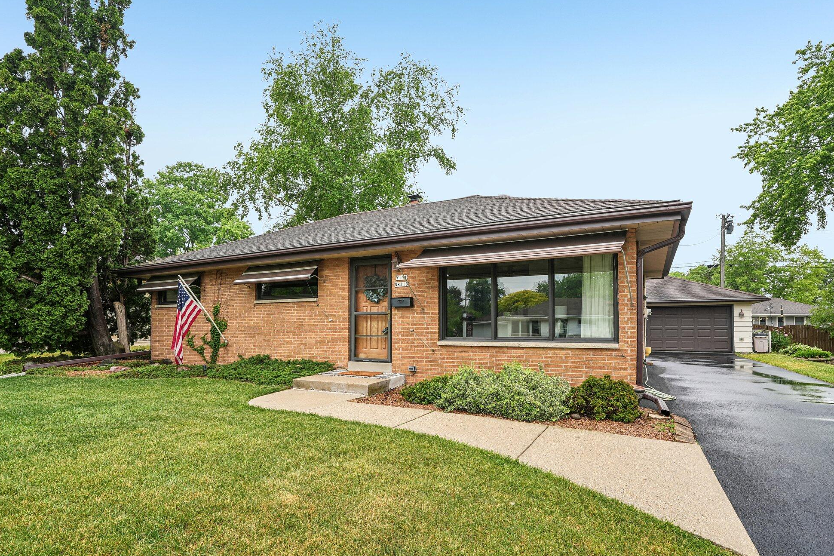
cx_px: 409
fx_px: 440
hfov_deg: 86.9
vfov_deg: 64.5
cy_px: 290
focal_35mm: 19
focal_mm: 18
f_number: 6.3
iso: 100
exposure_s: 1/200
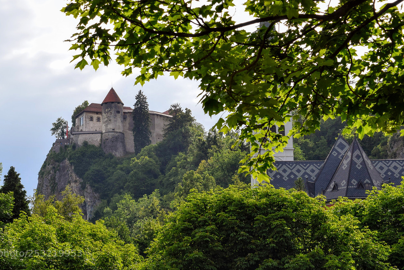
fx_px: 1118
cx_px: 166
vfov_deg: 13.7
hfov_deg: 20.5
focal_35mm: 100
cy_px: 114
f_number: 10
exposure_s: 1/400
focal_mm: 55
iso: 200
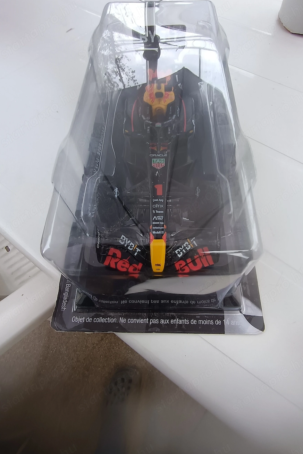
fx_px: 227
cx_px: 161
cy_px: 225
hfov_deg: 67.3
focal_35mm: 18
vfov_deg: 90.0
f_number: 2.2
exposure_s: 1/130
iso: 100
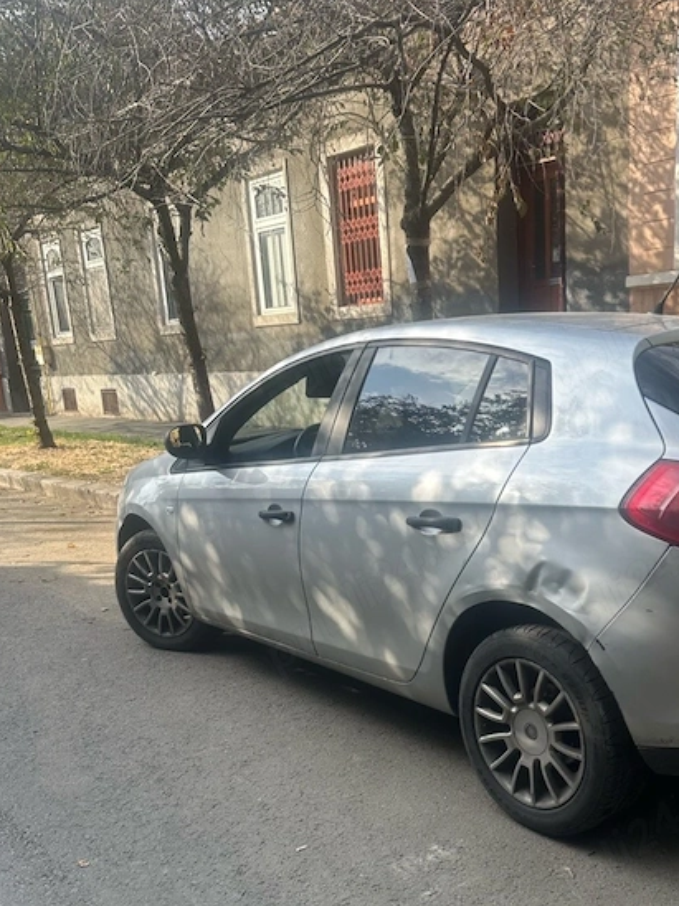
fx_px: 916
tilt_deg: -12.7
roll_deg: +2.9
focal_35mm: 35
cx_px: 438
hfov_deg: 40.3
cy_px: 630
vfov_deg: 51.3
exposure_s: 1/1272
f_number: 1.78
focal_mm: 6.86
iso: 80
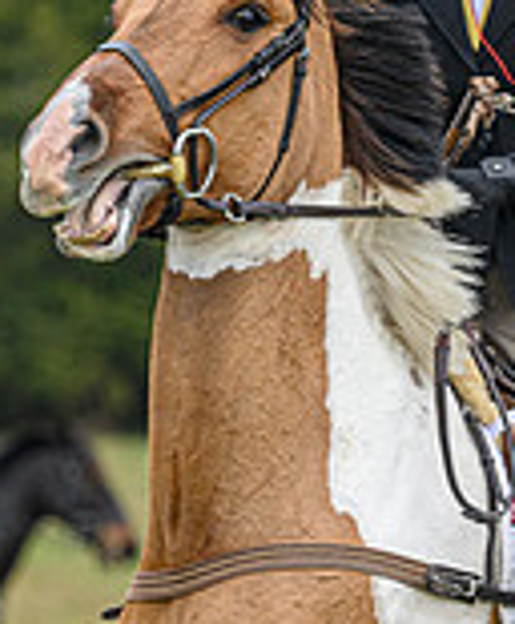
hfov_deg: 2.7
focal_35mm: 585
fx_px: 10935
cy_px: 326
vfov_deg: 3.3
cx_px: 344
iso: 500
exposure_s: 1/640
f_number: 3.2
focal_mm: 145
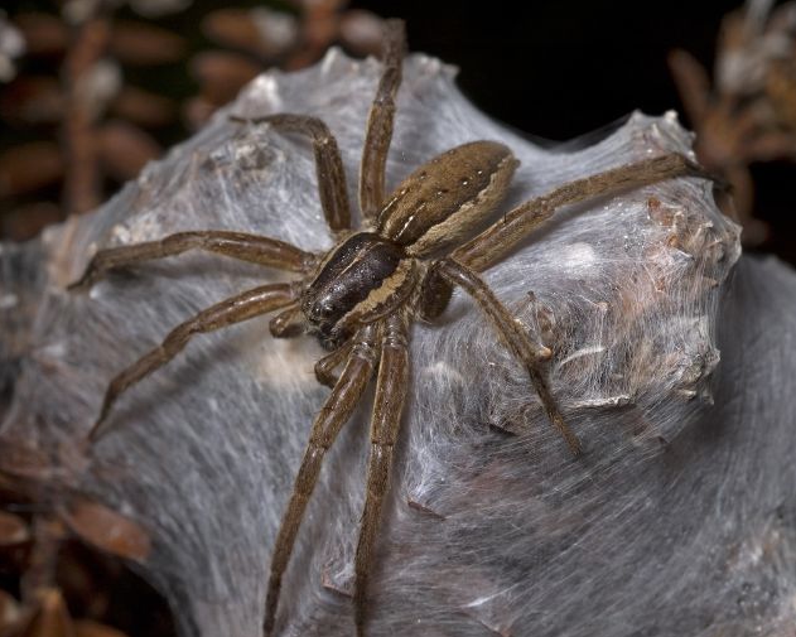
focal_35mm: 107
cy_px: 334
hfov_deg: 17.9
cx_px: 320
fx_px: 2521
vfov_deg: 14.4
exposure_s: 1/200
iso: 200
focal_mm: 60
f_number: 16
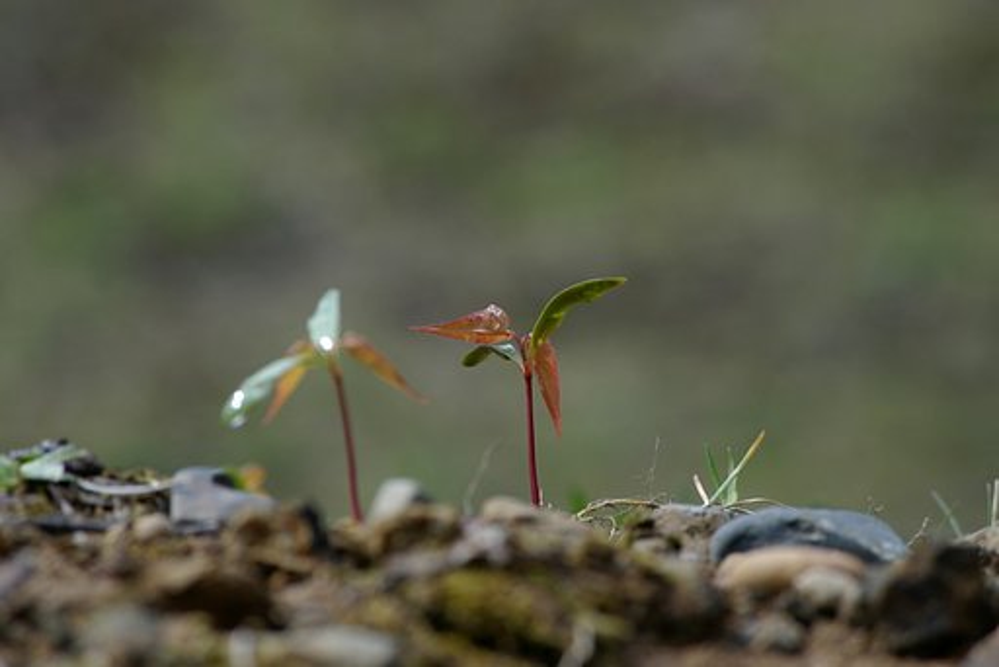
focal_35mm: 300
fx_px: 8329
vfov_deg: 4.6
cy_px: 334
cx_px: 500
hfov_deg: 6.9
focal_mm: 200
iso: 200
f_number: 8
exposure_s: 1/400
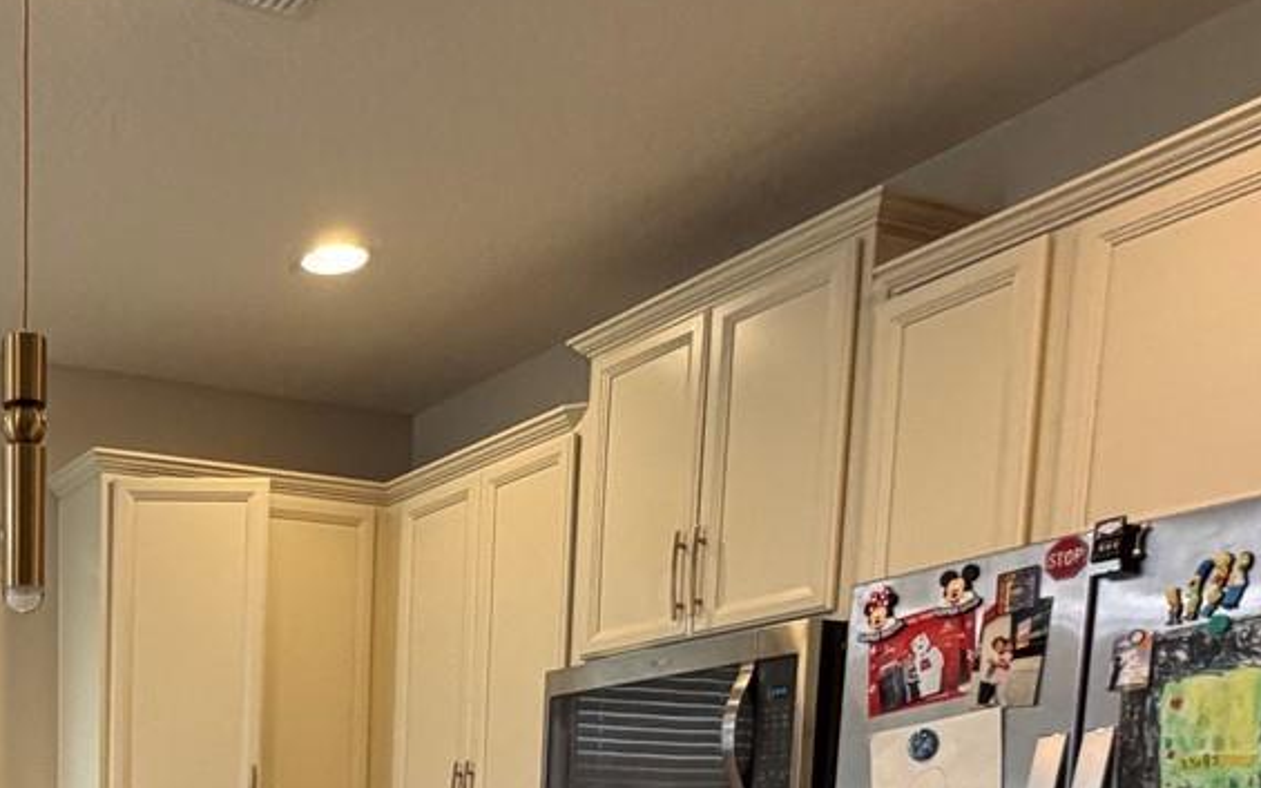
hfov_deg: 41.4
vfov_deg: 25.6
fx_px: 1443
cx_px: 16
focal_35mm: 42
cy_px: 1060
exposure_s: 1/60
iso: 320
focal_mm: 2.22
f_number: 2.2
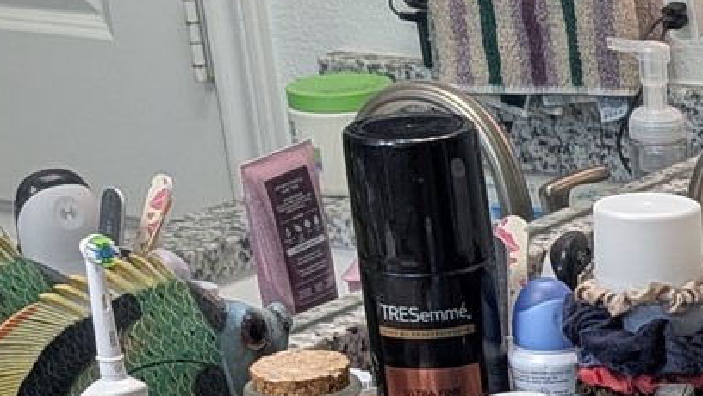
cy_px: 640
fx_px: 2443
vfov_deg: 9.0
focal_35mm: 131
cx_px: 1357
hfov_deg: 14.1
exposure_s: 1/60
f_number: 1.68
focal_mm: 6.9
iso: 41
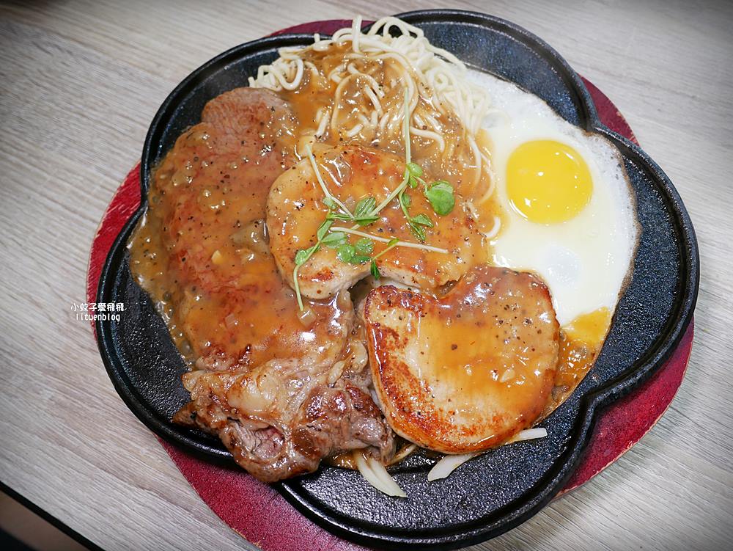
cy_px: 276
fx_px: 593
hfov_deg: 63.4
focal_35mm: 28
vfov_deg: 49.8
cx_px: 366
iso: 250
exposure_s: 1/60
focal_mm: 14
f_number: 2.5
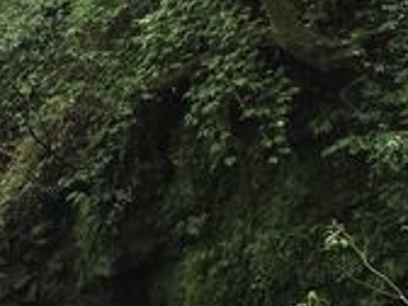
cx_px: -318
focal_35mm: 82
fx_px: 966
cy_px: 32
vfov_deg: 17.7
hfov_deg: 18.7
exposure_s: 1/120
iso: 200
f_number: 1.8
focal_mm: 5.4
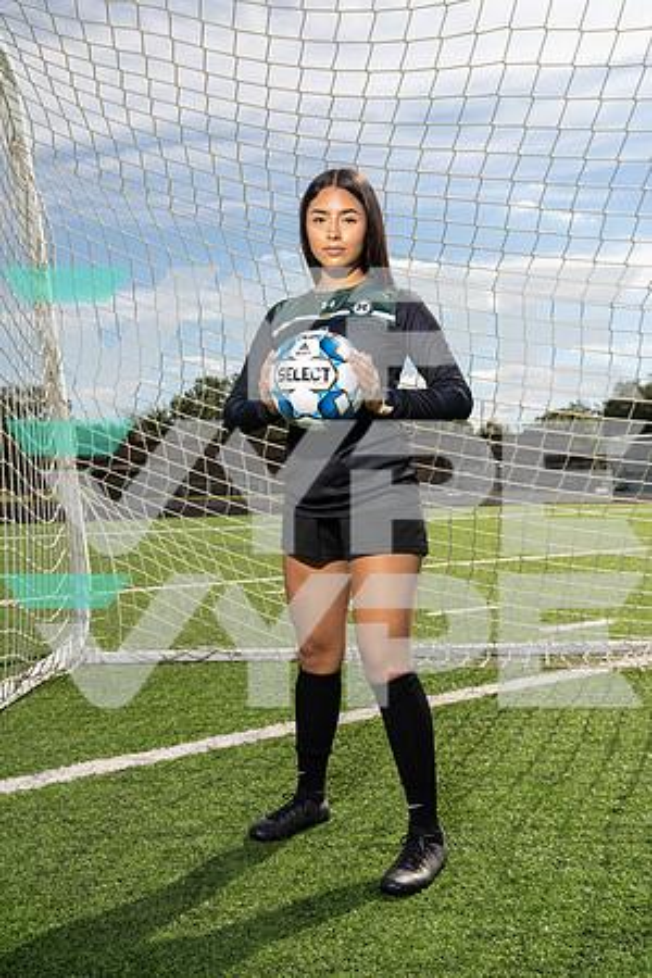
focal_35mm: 37
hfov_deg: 35.9
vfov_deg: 51.9
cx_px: 326
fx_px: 1005
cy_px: 489
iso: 100
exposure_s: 1/250
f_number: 8
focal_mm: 37
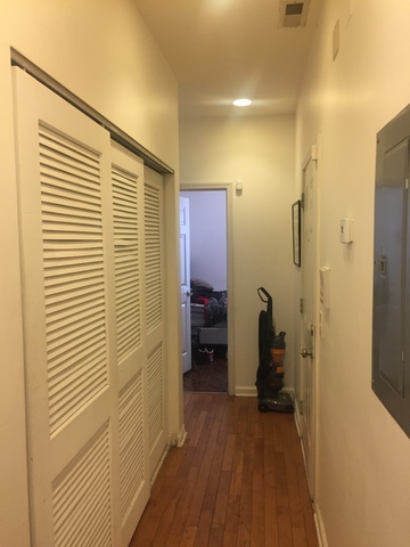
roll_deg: +0.2
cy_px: 274
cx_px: 205
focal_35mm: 29
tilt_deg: -2.5
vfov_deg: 61.7
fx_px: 458
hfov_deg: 48.2
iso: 100
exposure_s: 1/30
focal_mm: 4.15
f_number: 2.2
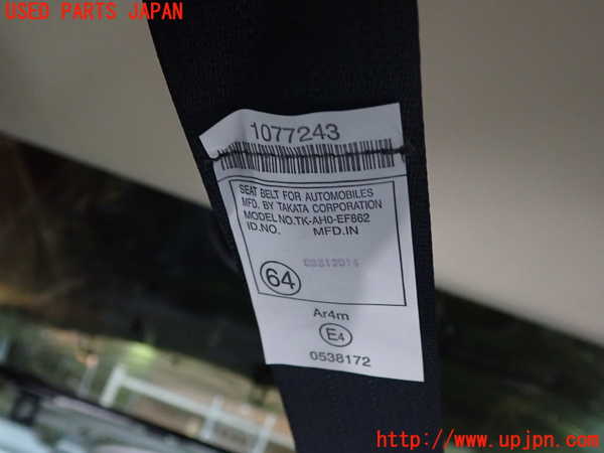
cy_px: 226
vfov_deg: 44.2
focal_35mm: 32
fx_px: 558
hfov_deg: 56.8
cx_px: 302
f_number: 2.4
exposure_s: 1/20
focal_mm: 5.79
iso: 800
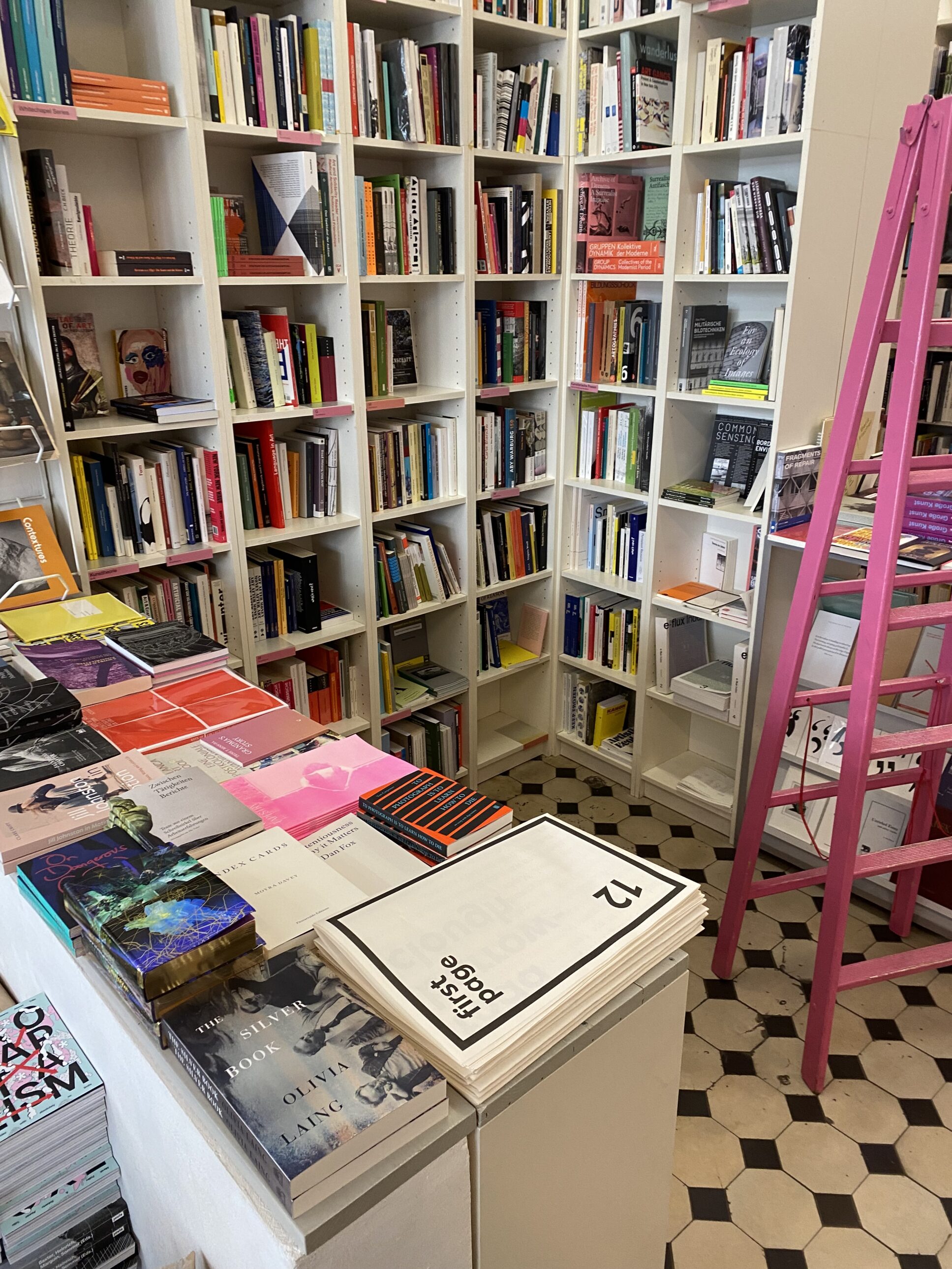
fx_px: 953
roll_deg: -0.2
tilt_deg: -18.3
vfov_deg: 67.3
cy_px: 634
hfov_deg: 53.1
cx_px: 476
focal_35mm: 26
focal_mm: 4.25
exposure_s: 1/50
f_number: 1.8
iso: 125
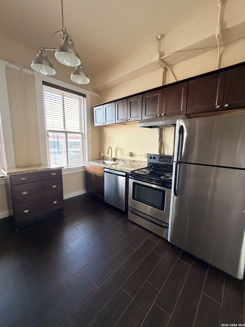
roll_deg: -1.8
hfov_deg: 85.7
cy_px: 164
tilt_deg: -9.1
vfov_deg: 102.1
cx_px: 122
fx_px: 132
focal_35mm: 14
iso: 800
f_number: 2.2
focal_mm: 2.22
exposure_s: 1/60
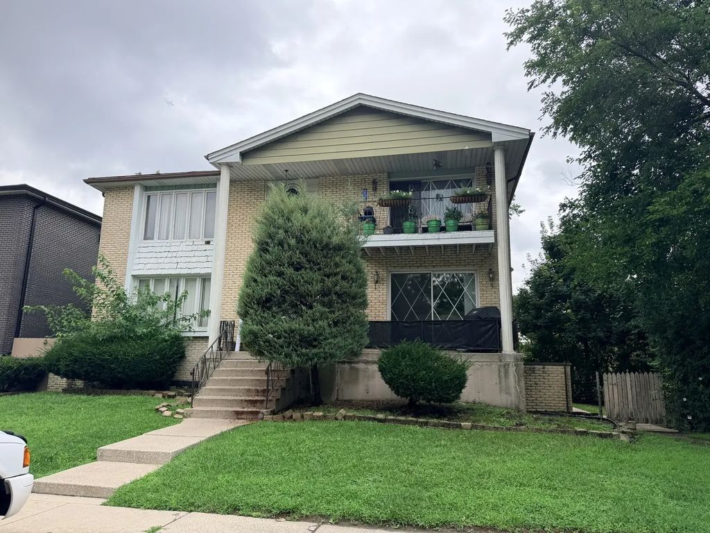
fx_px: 492
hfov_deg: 71.6
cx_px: 355
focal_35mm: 24
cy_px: 266
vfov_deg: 56.8
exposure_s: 1/2169
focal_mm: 6.76
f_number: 1.78
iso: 100
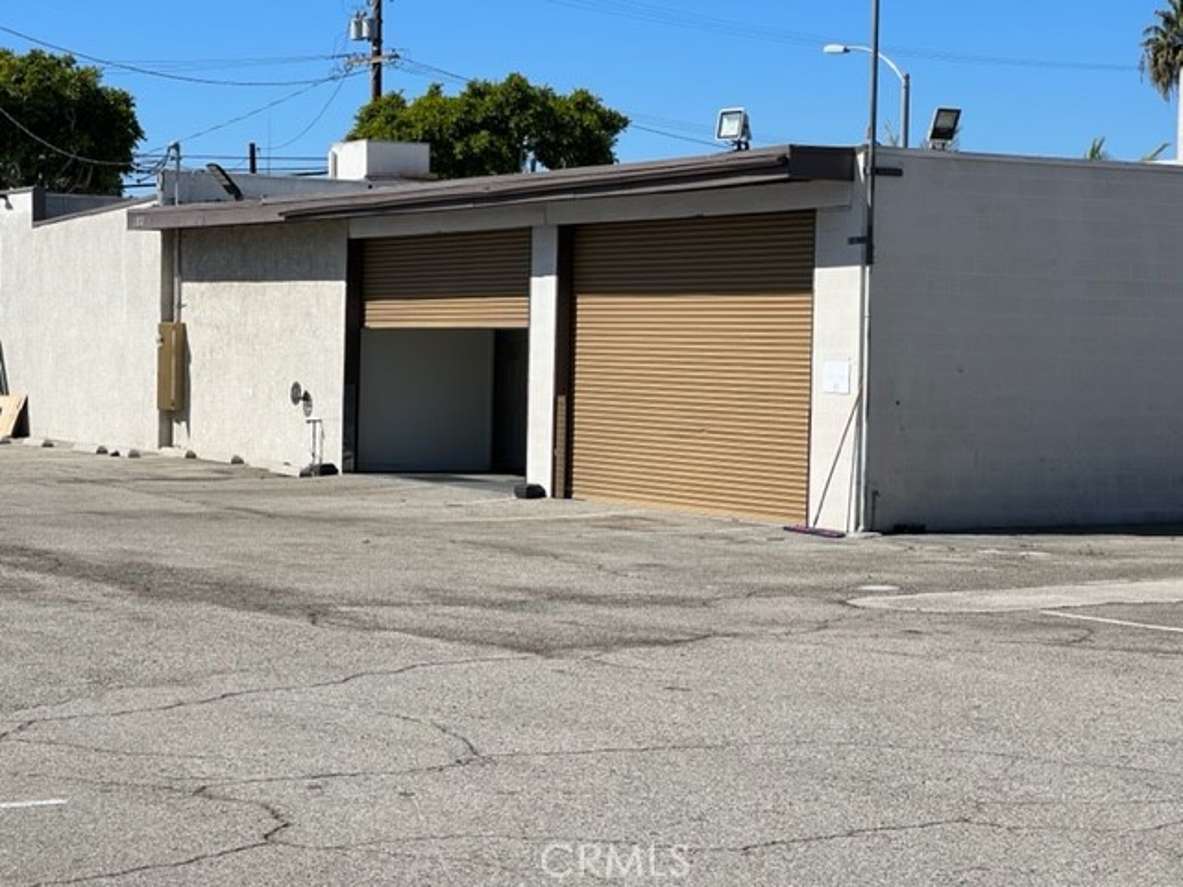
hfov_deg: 25.3
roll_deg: -1.3
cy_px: 444
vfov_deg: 19.1
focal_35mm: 77
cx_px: 592
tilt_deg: -2.6
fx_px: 2631
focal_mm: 9
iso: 32
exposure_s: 1/1004
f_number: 2.8
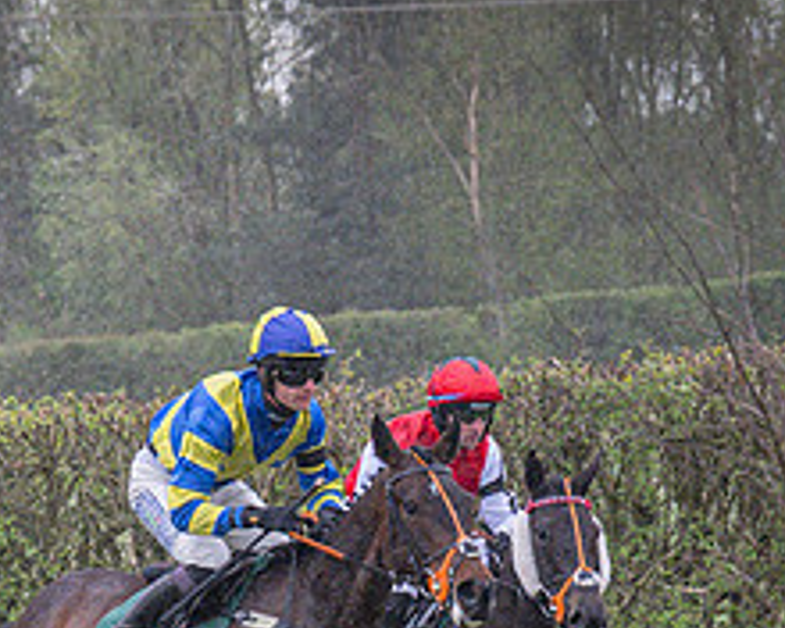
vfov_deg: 3.1
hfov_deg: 3.9
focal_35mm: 494
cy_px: 590
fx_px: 11477
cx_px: 426
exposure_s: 1/1000
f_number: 4
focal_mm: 92
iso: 1600
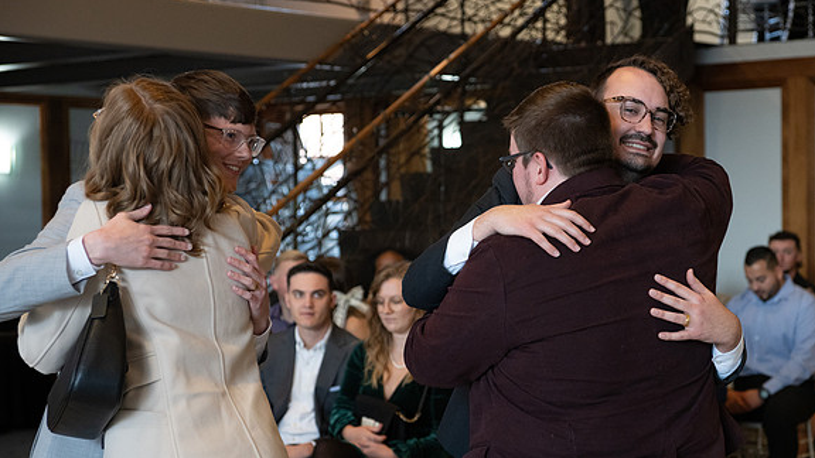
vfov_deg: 20.7
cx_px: 409
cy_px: 227
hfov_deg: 36.0
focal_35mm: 58
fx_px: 1253
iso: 3200
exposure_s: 1/200
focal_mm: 55
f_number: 2.8
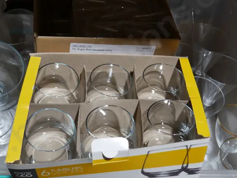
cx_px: 104
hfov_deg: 39.6
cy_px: 74
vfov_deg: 30.3
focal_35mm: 48
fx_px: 329
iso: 250
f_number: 3.5
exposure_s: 1/60
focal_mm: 14
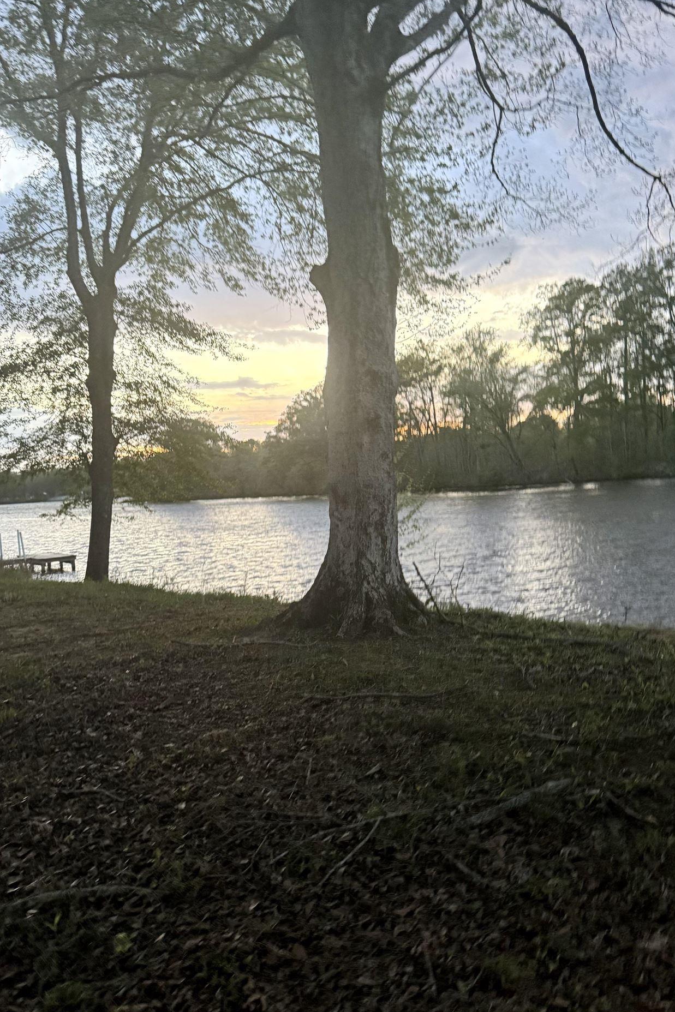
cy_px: 540
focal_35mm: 31
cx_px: 323
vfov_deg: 60.2
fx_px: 872
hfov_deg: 42.3
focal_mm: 6.76
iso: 400
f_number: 1.78
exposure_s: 1/60
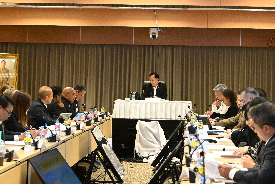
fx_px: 848
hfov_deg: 18.4
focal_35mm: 111
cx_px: 138
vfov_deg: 12.3
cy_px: 92
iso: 20000
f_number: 6.3
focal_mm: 74
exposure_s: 1/500
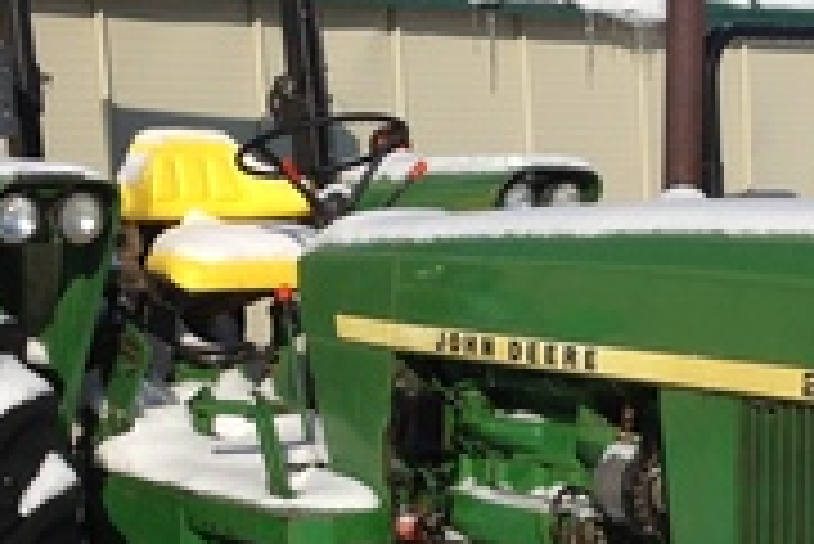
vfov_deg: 13.2
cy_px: 468
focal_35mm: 103
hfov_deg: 19.8
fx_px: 2331
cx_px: 508
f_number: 2.4
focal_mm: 4.13
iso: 50
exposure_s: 1/3623
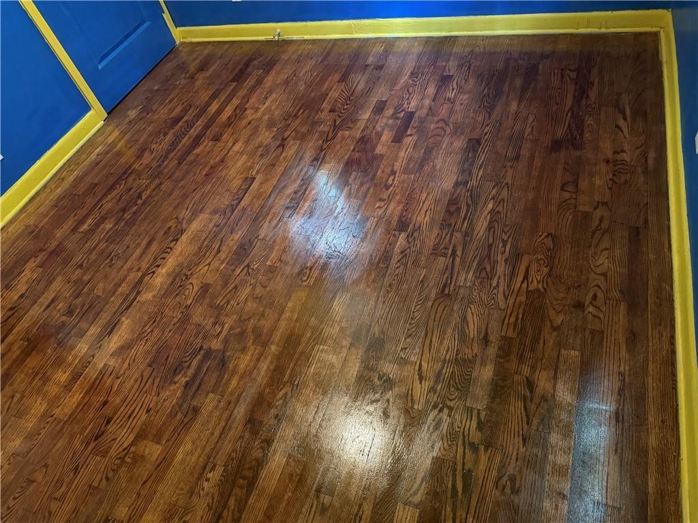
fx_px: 484
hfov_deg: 71.6
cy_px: 262
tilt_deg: -48.9
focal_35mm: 24
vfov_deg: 56.8
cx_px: 349
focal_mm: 6.76
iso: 1000
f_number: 1.78
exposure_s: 1/30
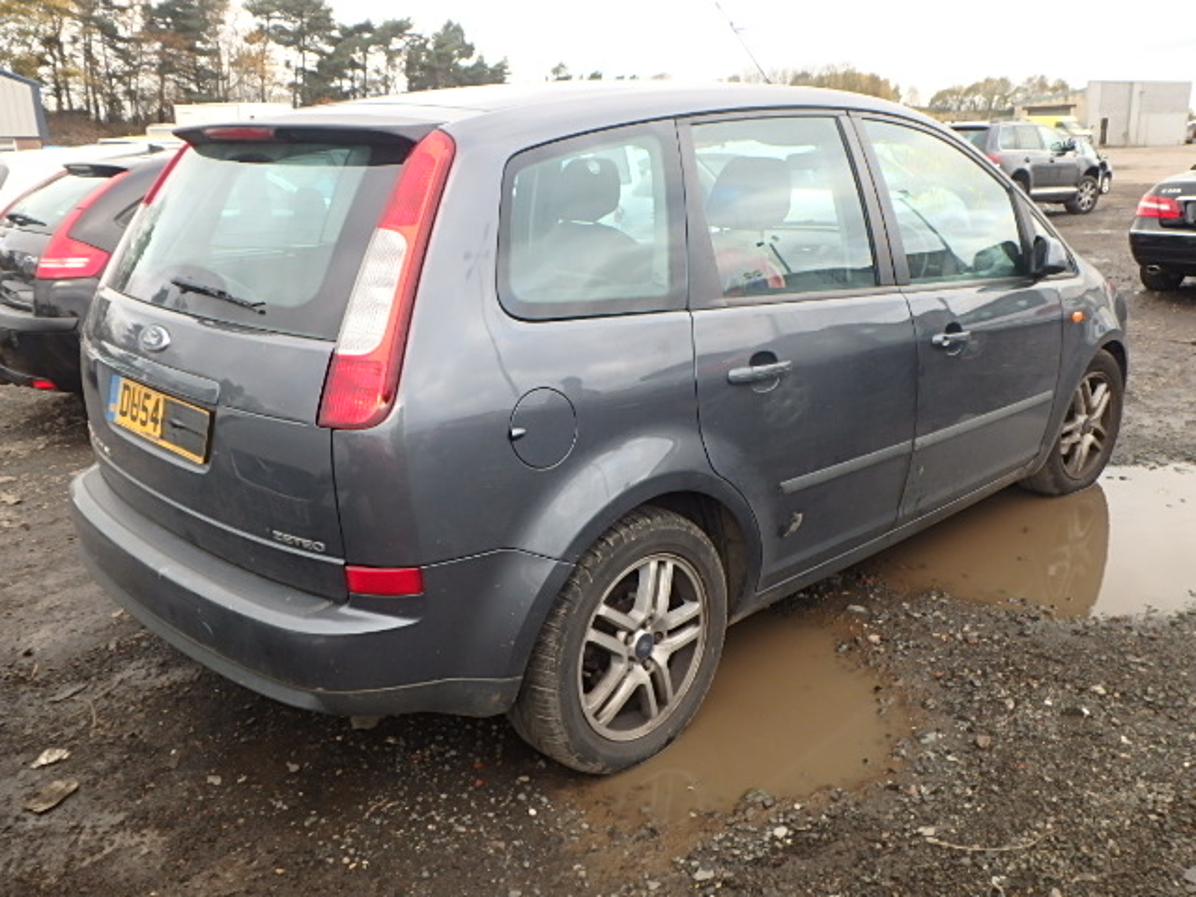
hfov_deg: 61.7
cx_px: 598
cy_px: 448
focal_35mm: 29
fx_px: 1002
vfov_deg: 48.2
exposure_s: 1/60
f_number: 4.6
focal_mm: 5.2
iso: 160
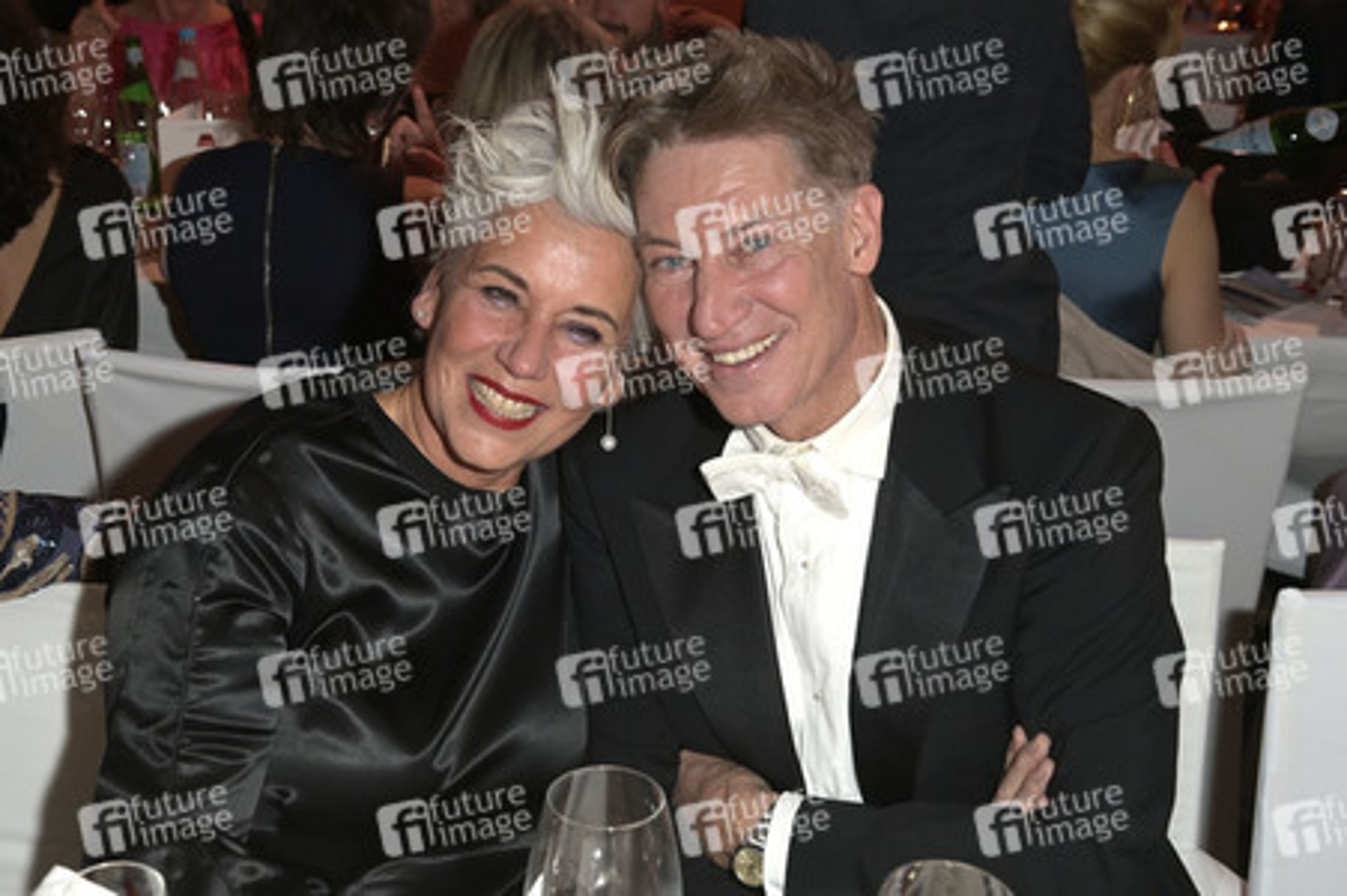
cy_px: 448
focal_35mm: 38
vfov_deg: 35.0
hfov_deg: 50.7
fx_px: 1421
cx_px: 674
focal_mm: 38
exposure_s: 1/100
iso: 1000
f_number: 5.6
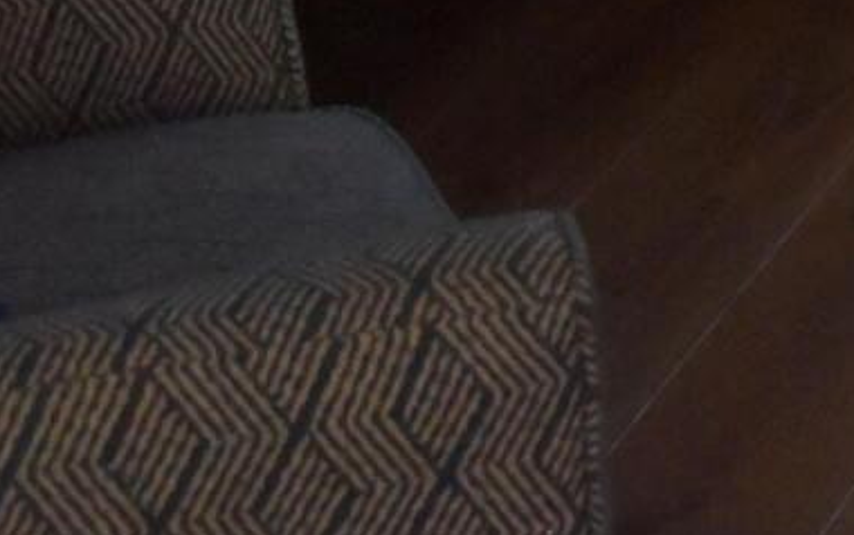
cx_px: 2023
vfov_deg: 6.2
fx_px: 4495
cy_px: -1194
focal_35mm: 193
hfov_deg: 9.7
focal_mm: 24
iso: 6400
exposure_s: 1/60
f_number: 4
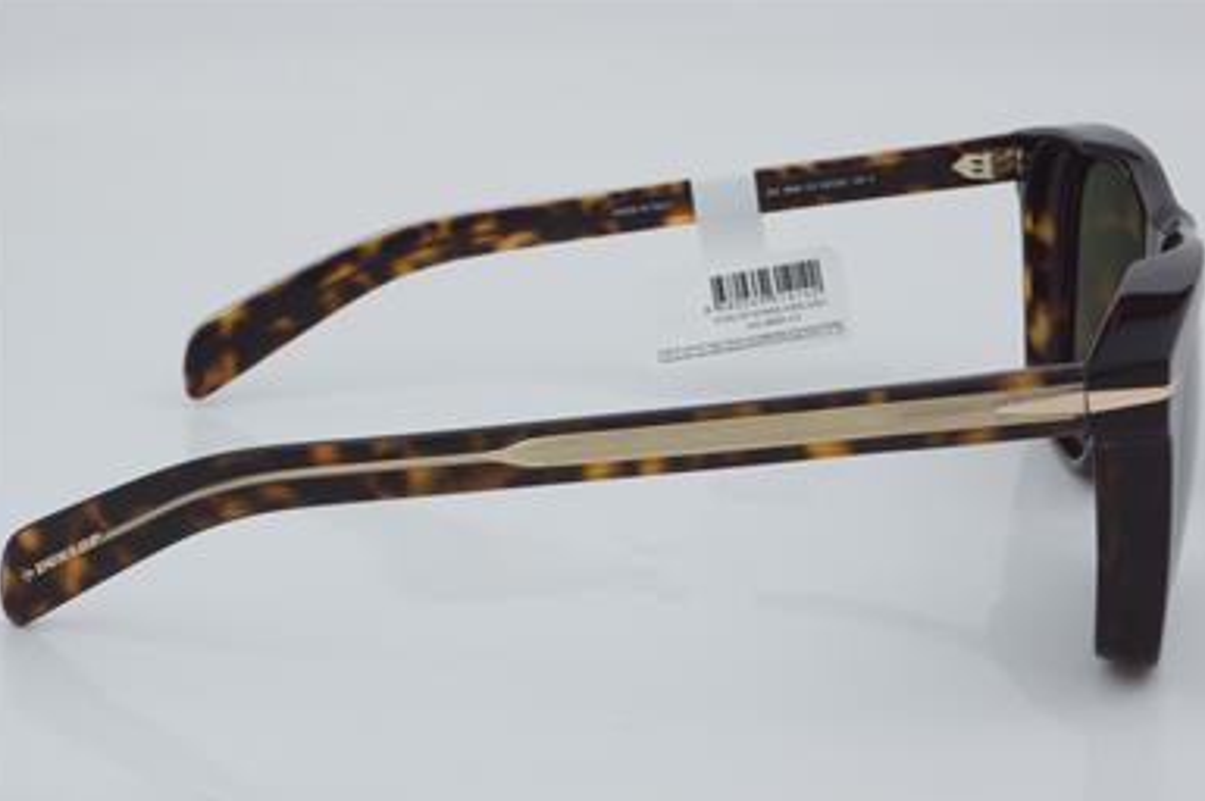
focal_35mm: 78
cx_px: 607
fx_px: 2609
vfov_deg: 17.5
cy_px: 400
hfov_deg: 26.0
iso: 100
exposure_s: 1/4
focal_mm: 50
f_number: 32
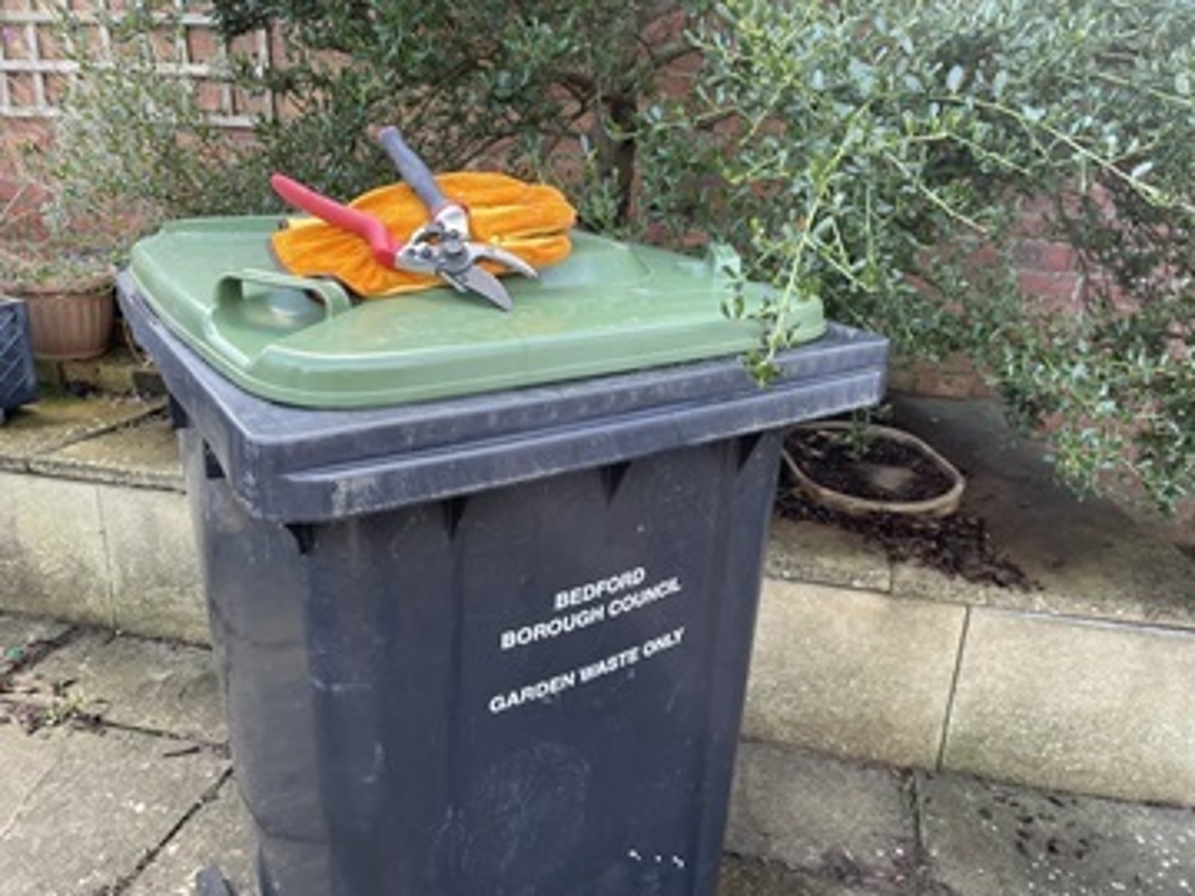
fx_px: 898
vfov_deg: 53.1
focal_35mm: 26
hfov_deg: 67.3
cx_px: 598
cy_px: 448
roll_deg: -2.0
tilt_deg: -20.9
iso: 100
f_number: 1.6
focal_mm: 4.2
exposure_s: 1/121
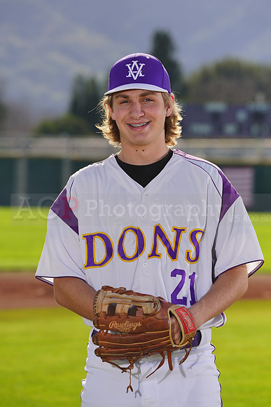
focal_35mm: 256
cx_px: 136
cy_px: 204
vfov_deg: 8.0
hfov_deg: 5.4
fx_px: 2889
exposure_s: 1/250
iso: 100
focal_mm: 256
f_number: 9
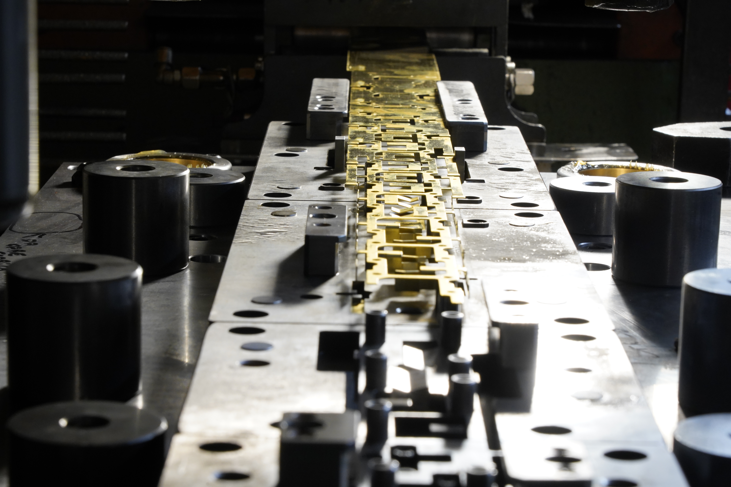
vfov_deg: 13.2
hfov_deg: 19.6
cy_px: 244
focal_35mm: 104
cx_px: 366
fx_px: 2112
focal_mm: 104
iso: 2500
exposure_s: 1/60
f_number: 20
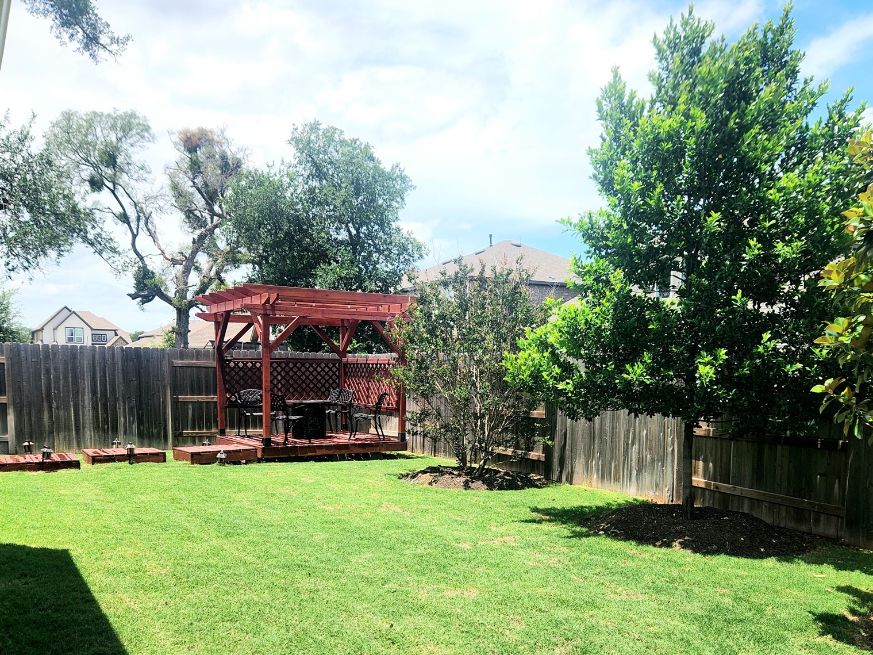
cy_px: 434
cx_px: 474
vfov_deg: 44.8
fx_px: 782
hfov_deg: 58.3
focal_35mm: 31
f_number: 1.8
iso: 20
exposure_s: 1/1429
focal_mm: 5.4
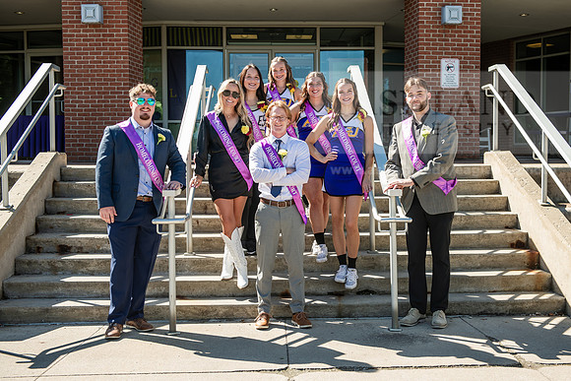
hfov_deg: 37.8
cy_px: 185
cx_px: 313
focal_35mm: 53
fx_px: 834
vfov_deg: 25.7
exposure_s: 1/500
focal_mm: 48
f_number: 4
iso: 160
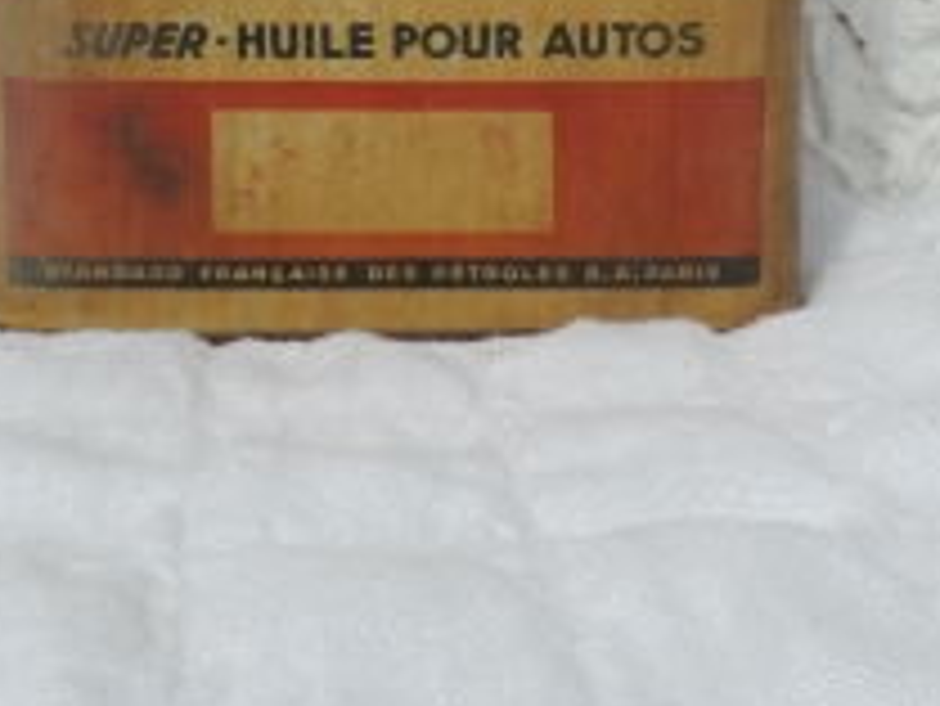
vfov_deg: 19.9
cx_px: 378
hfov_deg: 28.1
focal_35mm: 69
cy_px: -171
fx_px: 1875
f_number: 3.3
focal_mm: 4.3
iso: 80
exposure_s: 1/1600
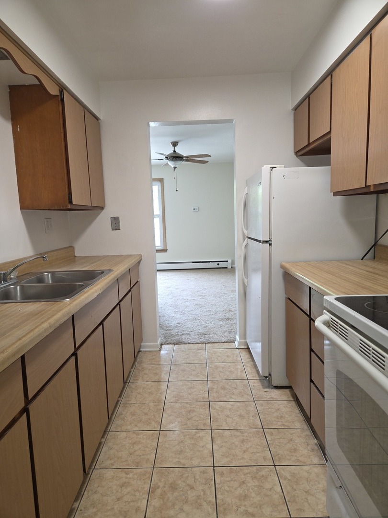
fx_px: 344
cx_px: 194
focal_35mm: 23
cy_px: 259
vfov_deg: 73.9
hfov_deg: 58.9
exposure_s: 1/60
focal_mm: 5.4
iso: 100
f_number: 1.8
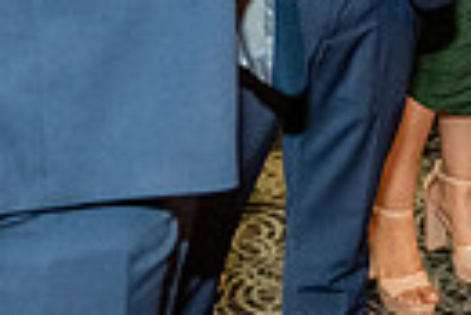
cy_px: -273
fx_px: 1519
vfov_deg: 11.0
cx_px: 428
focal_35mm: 116
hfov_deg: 17.4
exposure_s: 1/200
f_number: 2.8
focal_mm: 26
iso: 2500
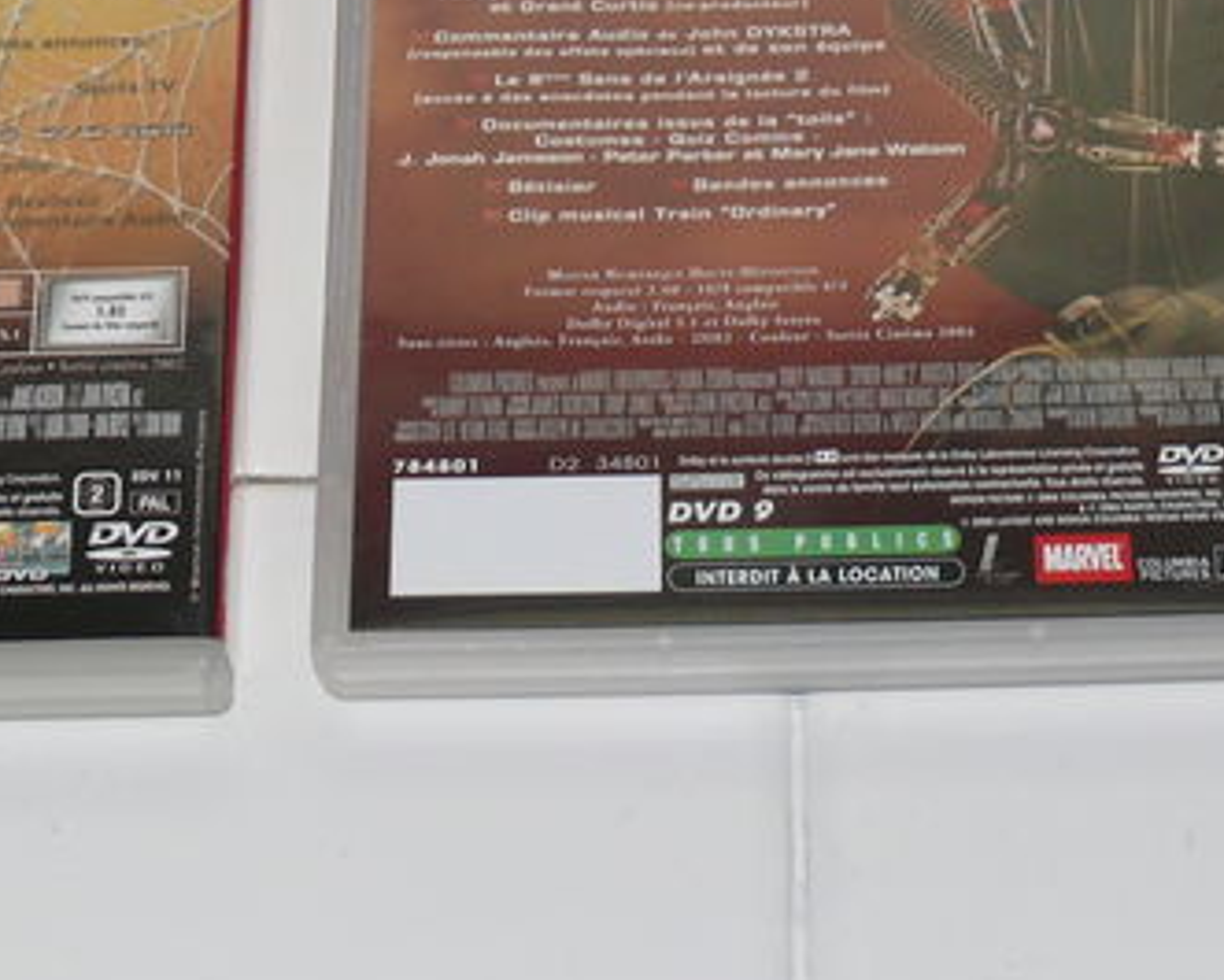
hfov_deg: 16.3
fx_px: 4276
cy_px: -33
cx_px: 806
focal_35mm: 118
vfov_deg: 12.9
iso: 100
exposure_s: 1/30
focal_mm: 8.2
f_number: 2.8
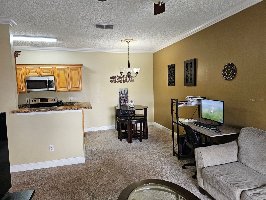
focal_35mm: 23
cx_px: 133
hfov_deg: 73.9
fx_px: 177
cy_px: 100
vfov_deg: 58.9
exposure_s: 1/120
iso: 500
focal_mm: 6.3
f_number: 1.7
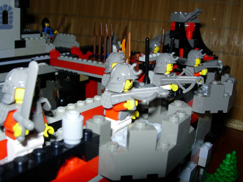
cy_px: 91
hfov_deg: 49.0
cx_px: 122
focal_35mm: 38
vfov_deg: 37.7
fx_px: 267
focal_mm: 7.8
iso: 79
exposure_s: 1/64
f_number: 4.8
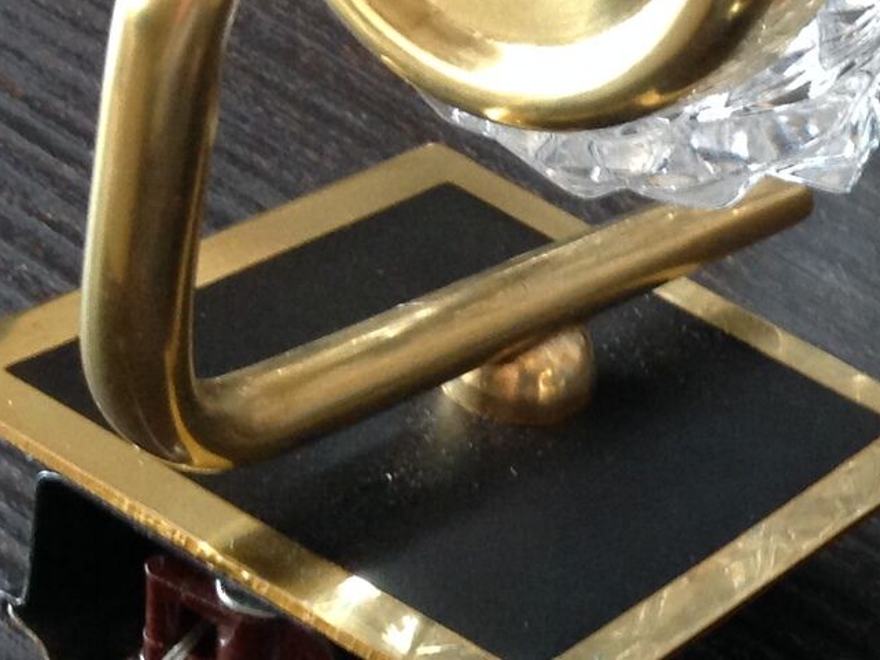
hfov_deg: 16.5
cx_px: 1312
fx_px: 2771
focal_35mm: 109
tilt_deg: -51.3
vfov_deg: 13.5
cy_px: 478
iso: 200
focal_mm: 4.28
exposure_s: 1/15
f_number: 2.4
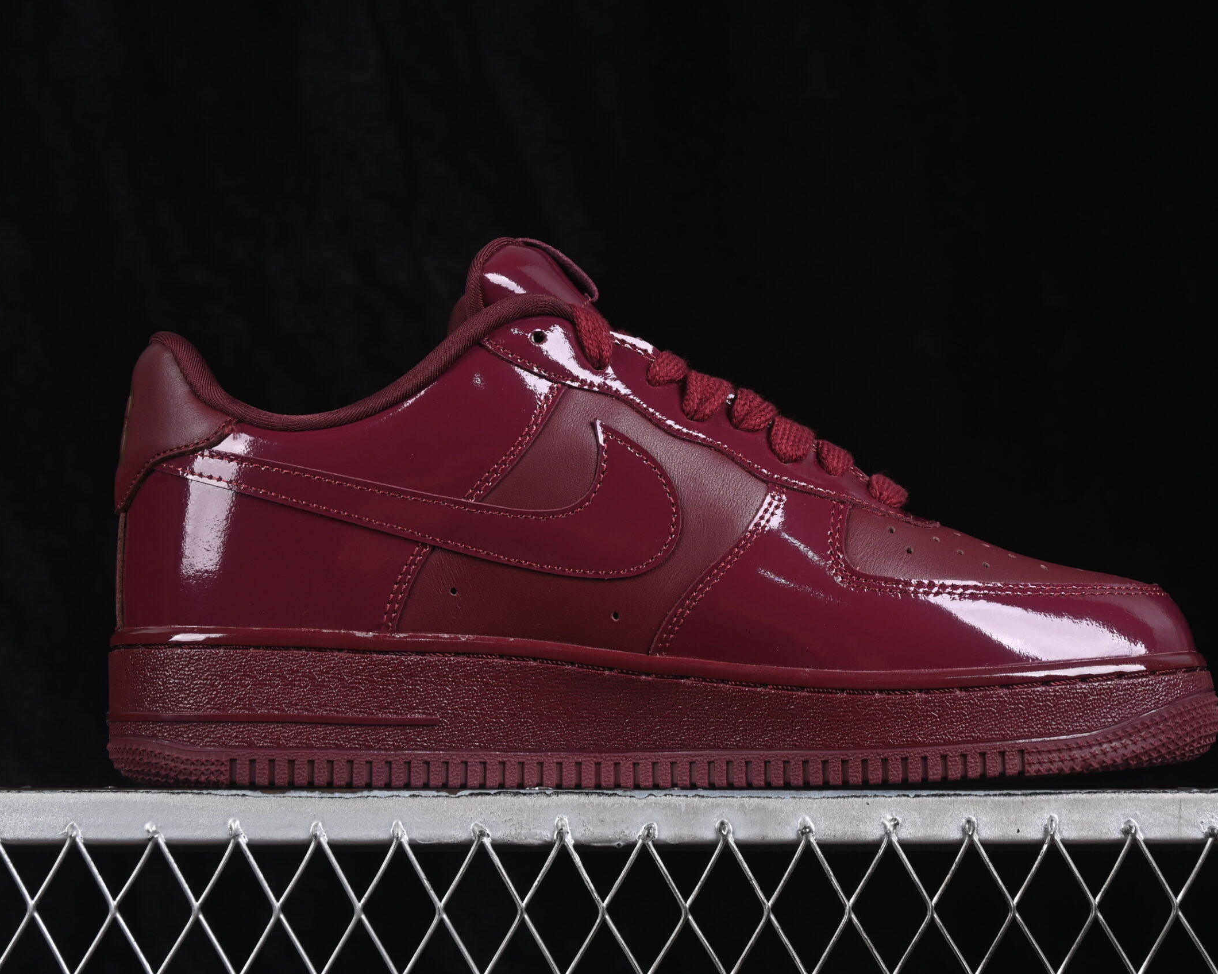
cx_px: 663
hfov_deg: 22.5
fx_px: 3064
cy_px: 485
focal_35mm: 85
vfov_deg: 18.1
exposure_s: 1/80
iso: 160
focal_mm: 50
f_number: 7.1
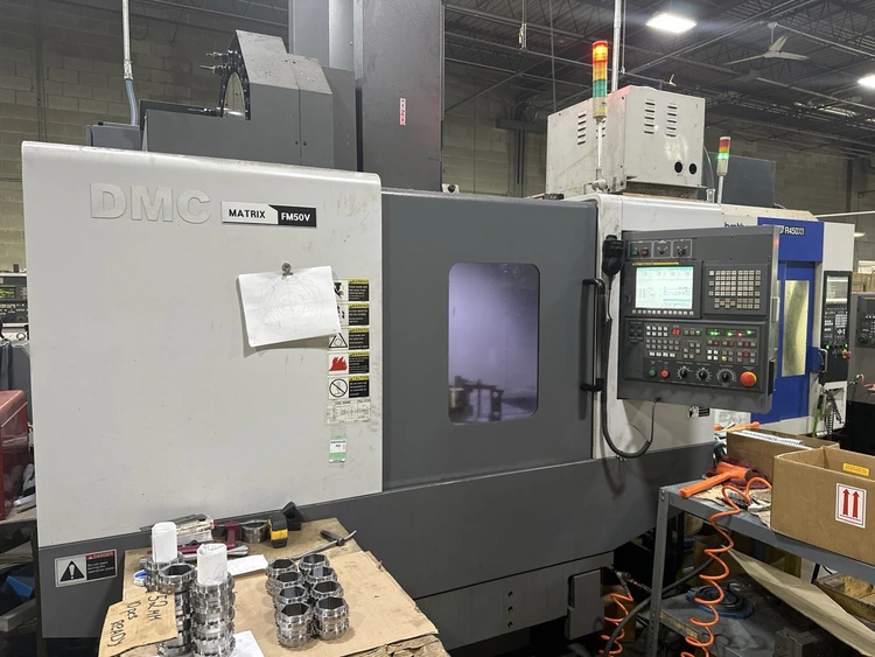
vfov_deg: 56.8
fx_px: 607
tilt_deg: -3.8
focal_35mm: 24
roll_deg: +0.1
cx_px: 438
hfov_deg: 71.6
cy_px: 328
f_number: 1.78
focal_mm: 6.86
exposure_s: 1/60
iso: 320
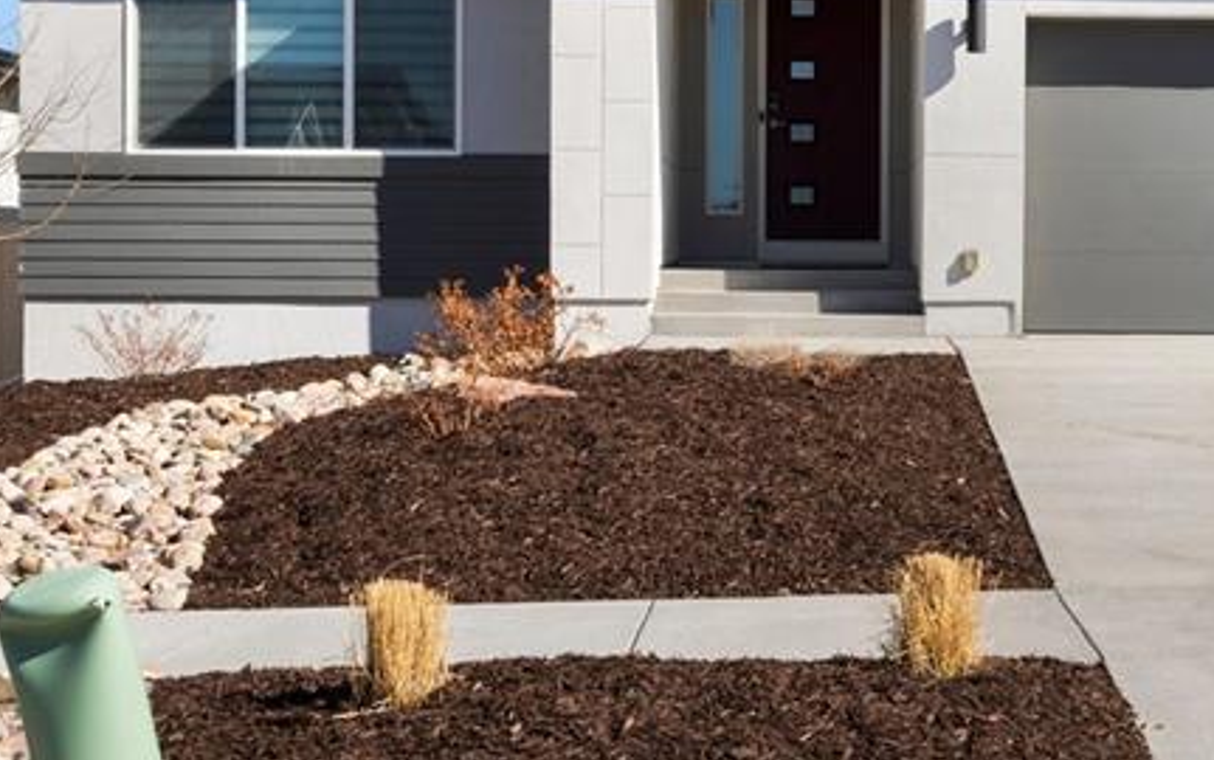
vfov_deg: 17.3
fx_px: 2483
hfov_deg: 27.3
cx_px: 837
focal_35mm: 75
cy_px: 211
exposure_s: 1/50
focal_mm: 31
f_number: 14
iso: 160
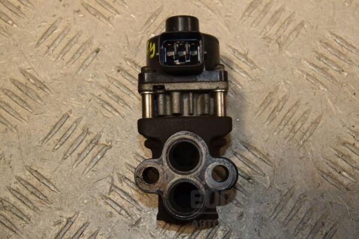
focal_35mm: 72
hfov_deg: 28.1
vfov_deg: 18.9
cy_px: 120
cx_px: 180
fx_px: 718
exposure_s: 1/200
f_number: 9
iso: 800
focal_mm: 48
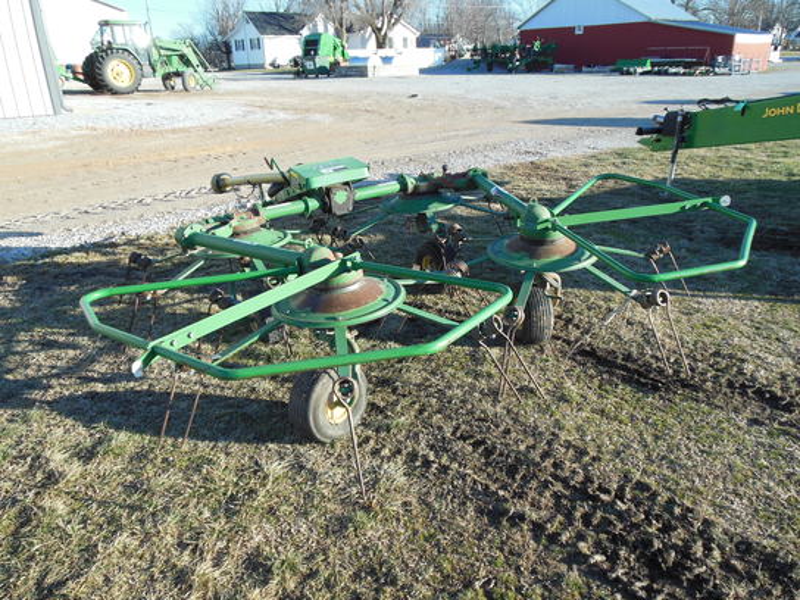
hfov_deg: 69.4
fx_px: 578
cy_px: 300
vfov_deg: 54.9
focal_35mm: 25
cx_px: 400
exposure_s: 1/500
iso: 125
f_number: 3.2
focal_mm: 4.5
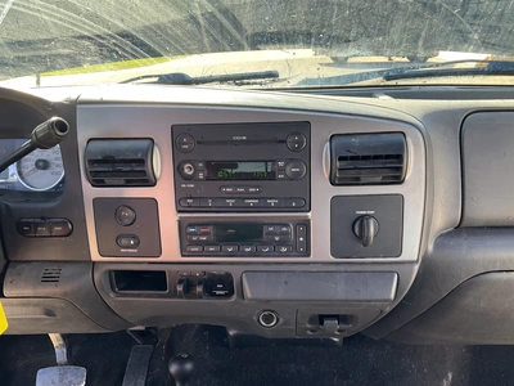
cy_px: 193
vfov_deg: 48.2
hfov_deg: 61.7
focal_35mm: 29
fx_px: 431
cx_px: 257
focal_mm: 3
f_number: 1.8
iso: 32
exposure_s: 1/122
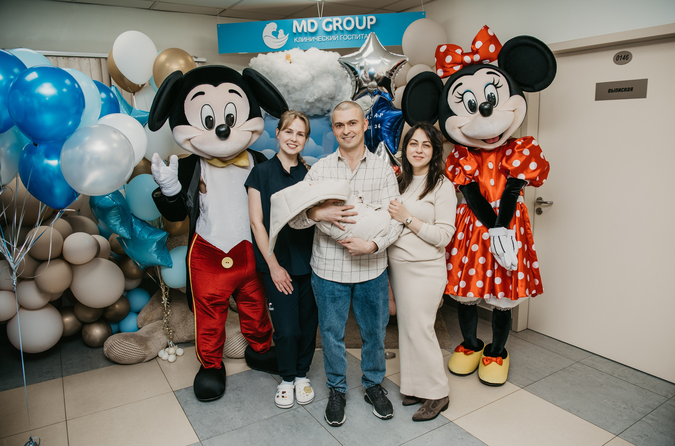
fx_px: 462
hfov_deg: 72.2
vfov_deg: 51.6
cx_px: 347
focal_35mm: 25
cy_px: 231
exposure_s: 1/160
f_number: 4
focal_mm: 24
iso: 160
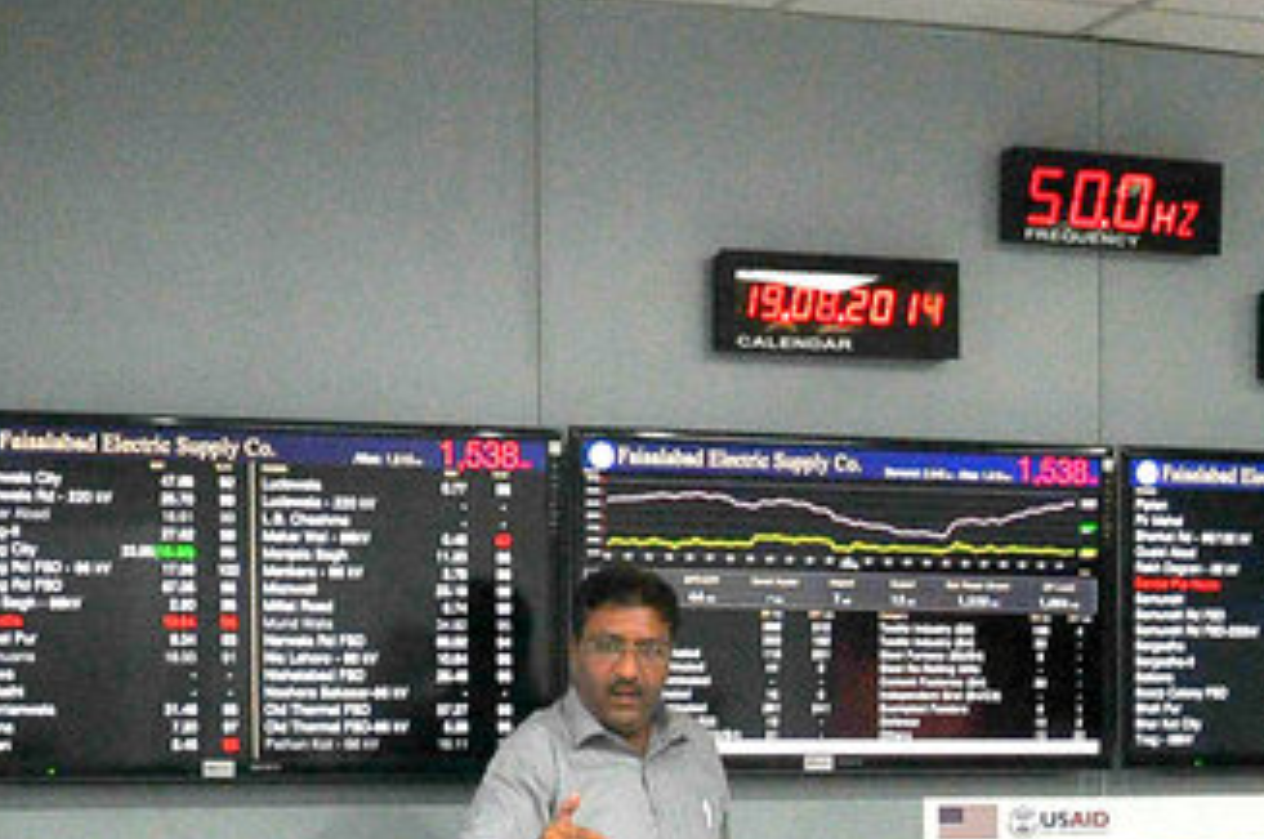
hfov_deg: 19.8
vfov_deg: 13.5
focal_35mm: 99
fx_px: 3456
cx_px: 1384
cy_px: 998
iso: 1000
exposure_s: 1/30
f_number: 5
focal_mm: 21
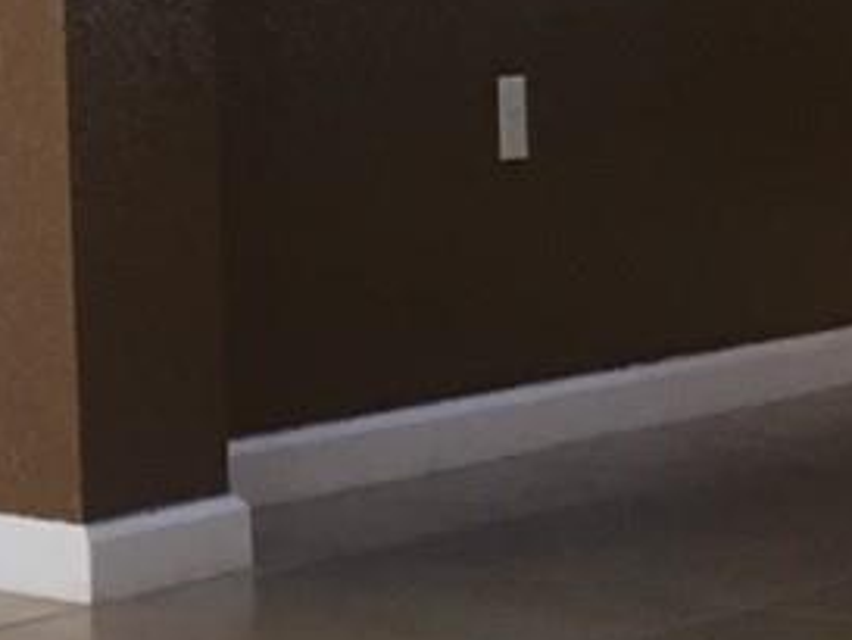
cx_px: -1532
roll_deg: -0.2
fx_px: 4186
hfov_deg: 9.6
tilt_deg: +2.3
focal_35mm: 170
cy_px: -343
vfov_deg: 8.5
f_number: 2.2
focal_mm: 4.15
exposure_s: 1/30
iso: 100
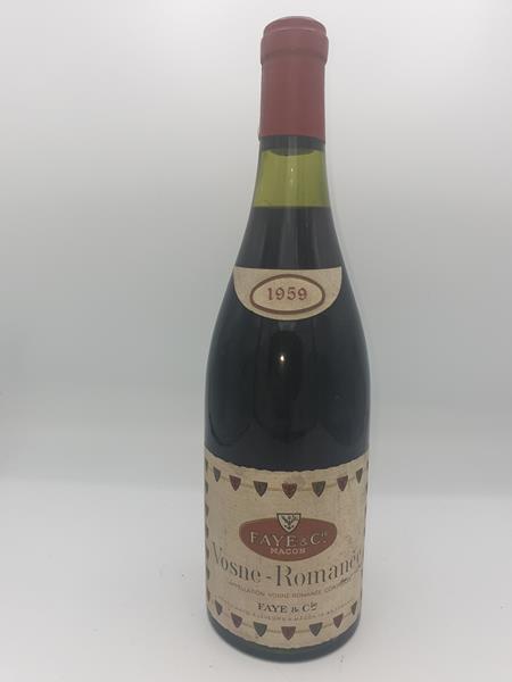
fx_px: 513
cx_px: 256
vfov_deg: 67.3
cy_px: 341
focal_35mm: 26
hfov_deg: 53.1
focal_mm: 4.3
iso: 50
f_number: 2.4
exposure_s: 1/869
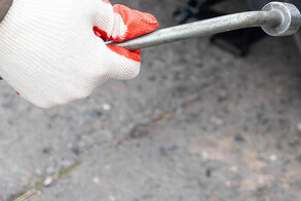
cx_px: 274
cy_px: 16
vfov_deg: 8.0
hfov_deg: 11.8
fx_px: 1440
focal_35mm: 172
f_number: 5.6
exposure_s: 1/80
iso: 400
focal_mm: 55
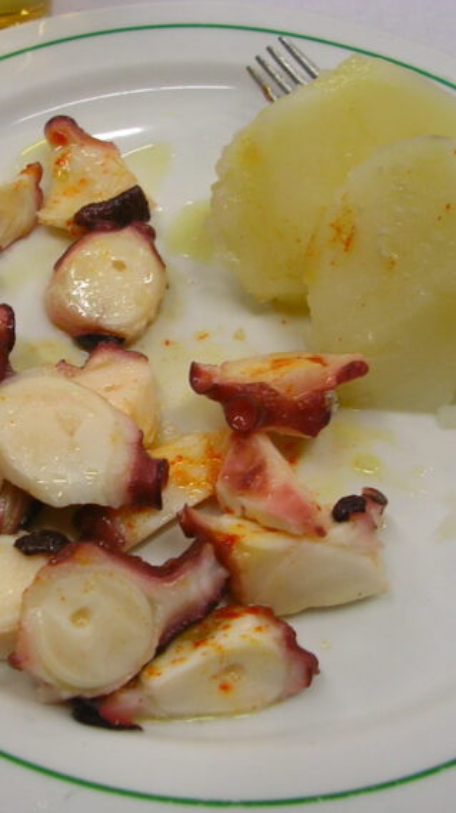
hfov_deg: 21.4
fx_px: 1205
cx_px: 183
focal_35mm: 56
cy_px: 409
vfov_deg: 37.2
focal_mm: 5.8
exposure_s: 1/10.3
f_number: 2.8
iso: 50
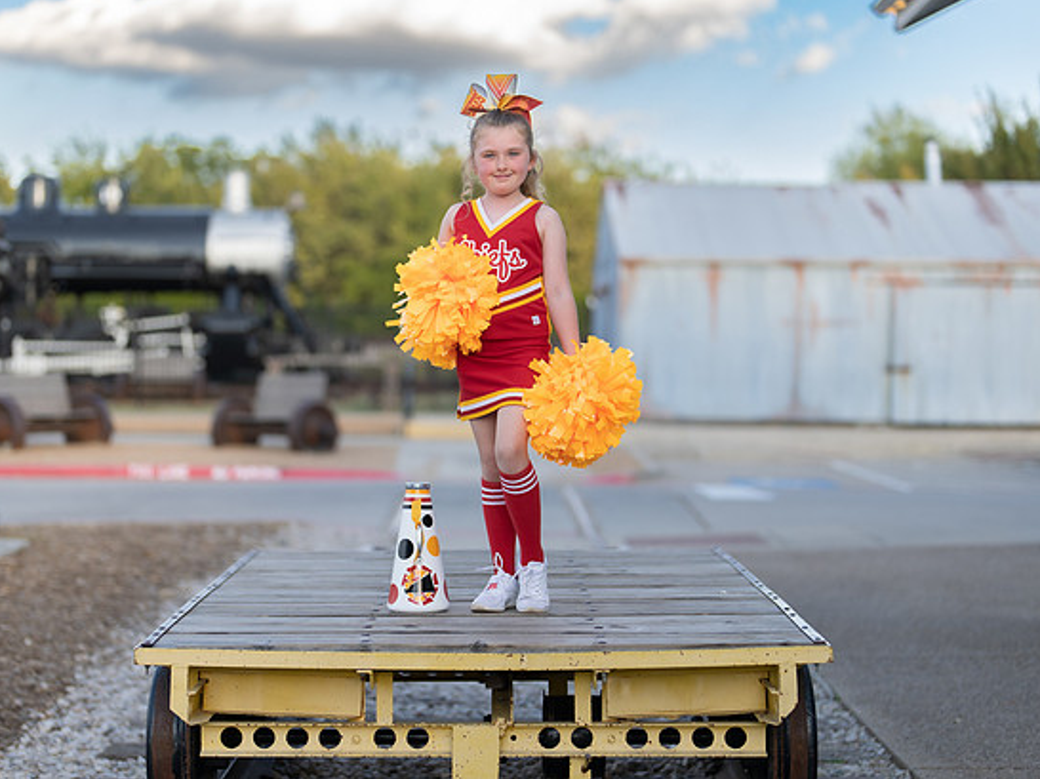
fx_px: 2042
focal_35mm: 68
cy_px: 389
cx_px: 480
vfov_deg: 21.6
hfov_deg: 28.6
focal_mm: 50
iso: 100
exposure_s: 1/1600
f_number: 1.2
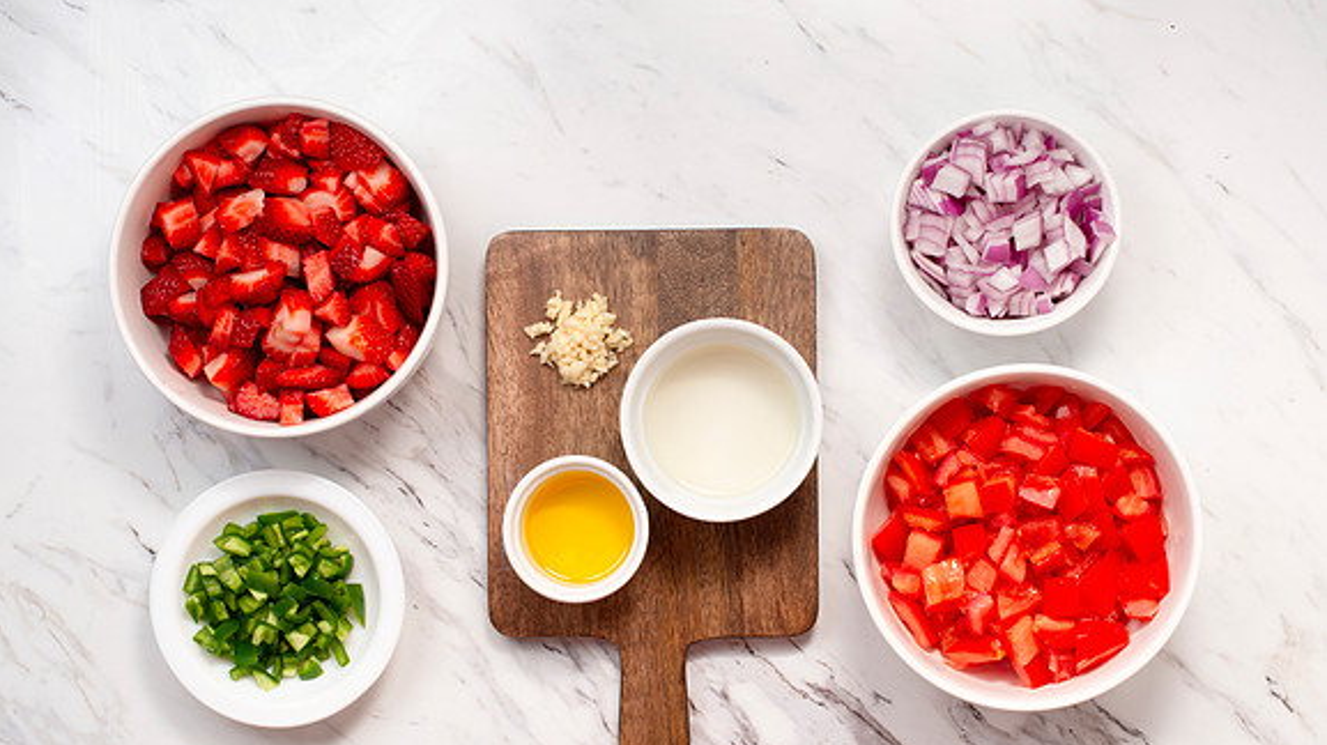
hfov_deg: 33.3
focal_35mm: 63
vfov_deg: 19.1
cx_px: 688
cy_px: 406
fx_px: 2216
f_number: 11
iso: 250
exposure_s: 1/100
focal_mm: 50
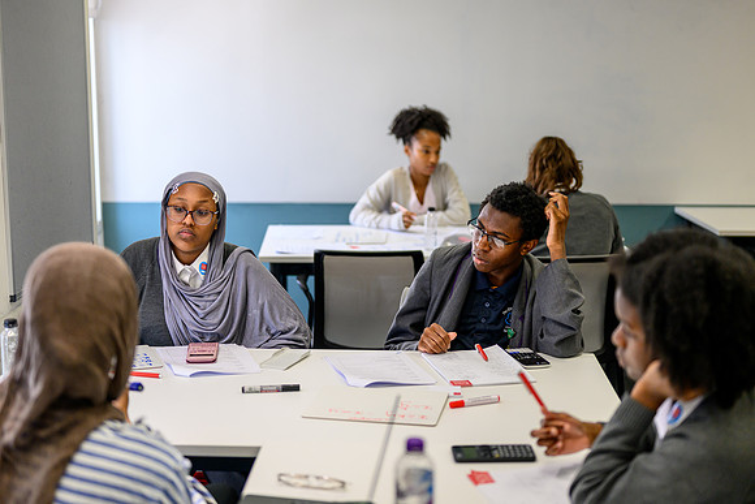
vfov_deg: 26.3
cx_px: 377
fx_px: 1077
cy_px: 252
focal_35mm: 51
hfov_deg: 38.6
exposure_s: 1/640
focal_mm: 50
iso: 900
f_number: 1.8
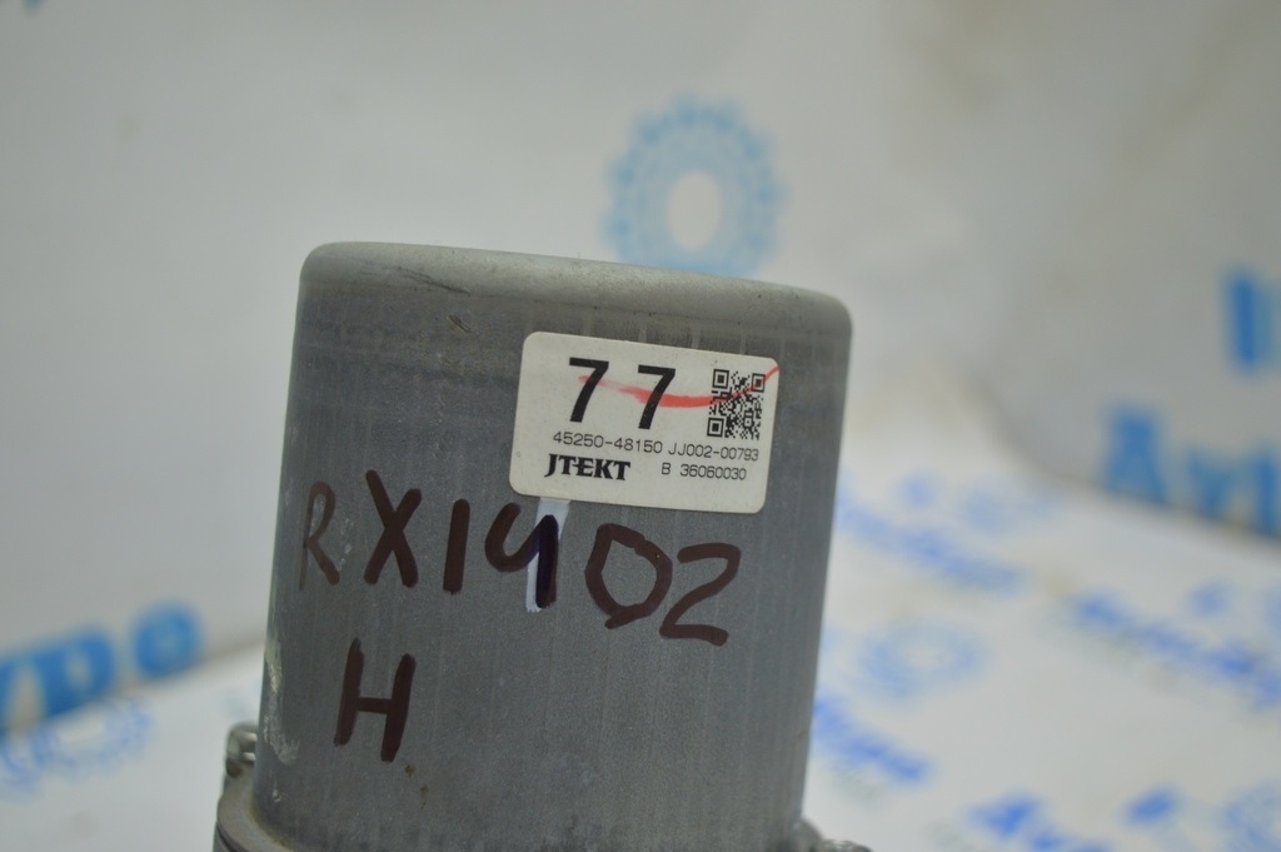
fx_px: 1707
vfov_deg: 28.0
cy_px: 426
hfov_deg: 41.1
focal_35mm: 48
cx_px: 640
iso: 400
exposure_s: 1/40
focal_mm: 32
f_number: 4.5
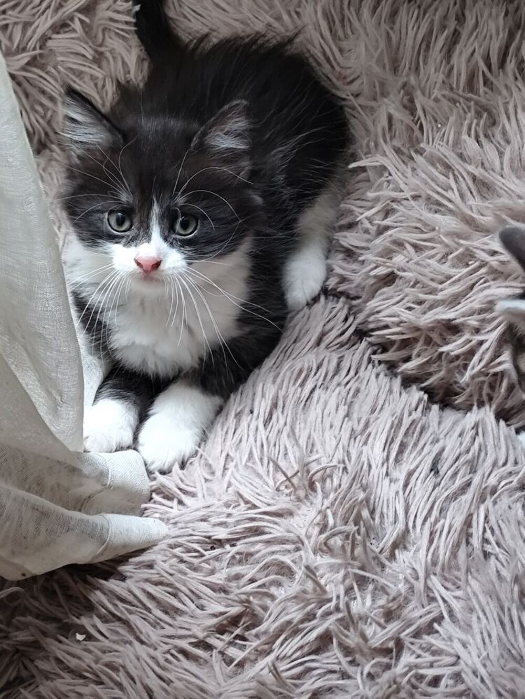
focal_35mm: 86
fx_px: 1739
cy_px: 350
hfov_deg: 17.2
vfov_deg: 22.8
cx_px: 262
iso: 320
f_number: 1.65
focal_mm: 6.14
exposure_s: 1/25
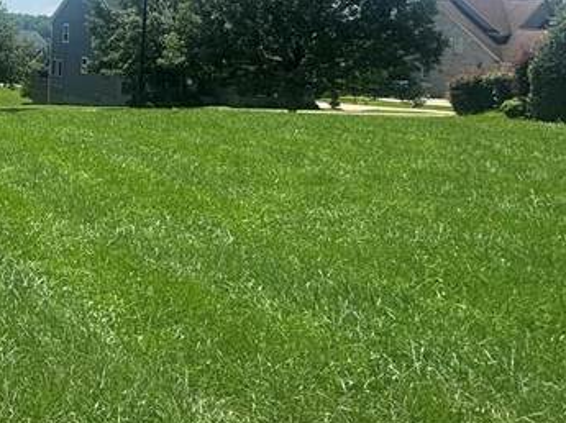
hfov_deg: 29.7
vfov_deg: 27.3
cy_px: 75
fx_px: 849
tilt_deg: -3.7
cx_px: -167
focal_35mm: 52
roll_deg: -1.6
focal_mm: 2.22
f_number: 2.2
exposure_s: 1/2208
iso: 50
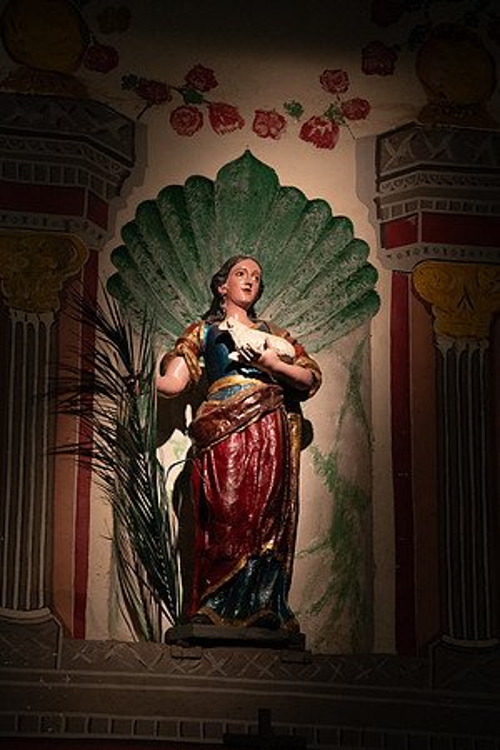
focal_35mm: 161
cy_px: 375
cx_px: 250
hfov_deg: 8.5
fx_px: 3354
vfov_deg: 12.8
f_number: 7.1
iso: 6400
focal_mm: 161
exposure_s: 1/250
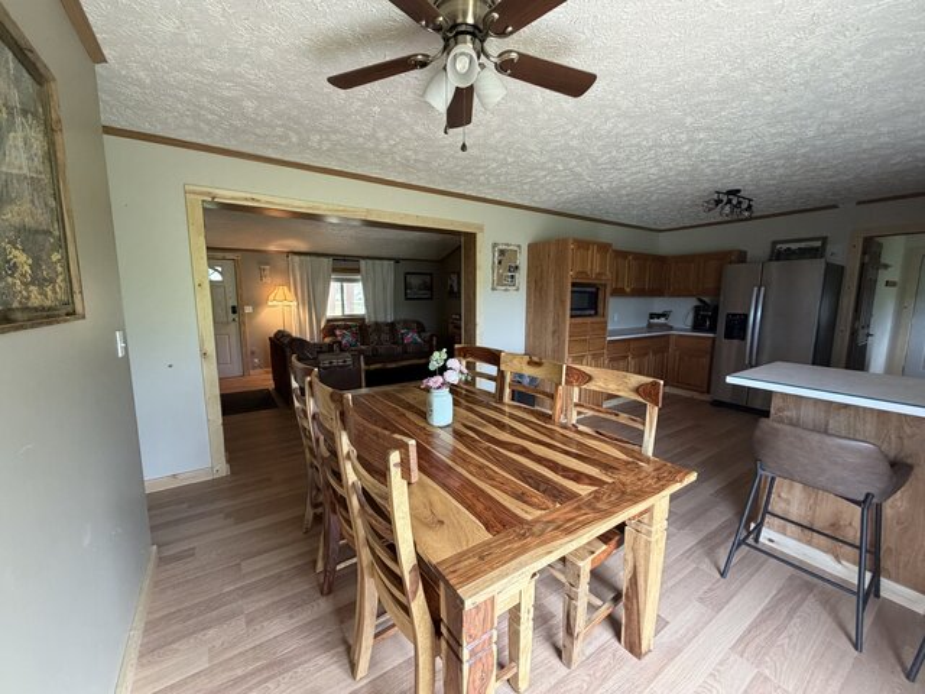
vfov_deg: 85.7
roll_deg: +0.0
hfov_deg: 102.1
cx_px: 462
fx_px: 374
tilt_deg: -8.3
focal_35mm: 14
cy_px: 347
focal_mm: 2.22
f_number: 2.2
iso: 320
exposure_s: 1/78
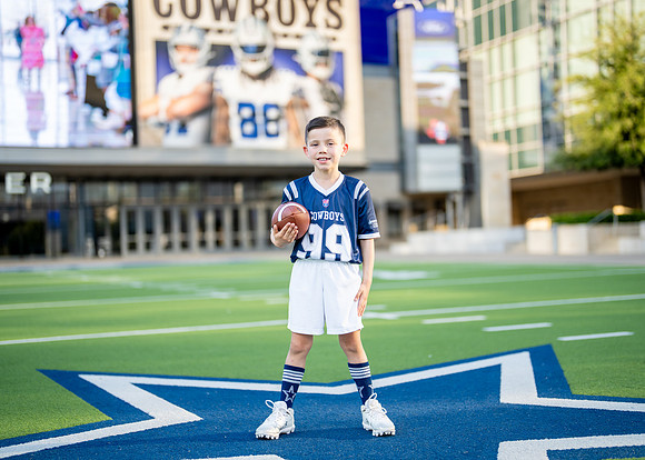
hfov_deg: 35.9
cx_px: 329
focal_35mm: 54
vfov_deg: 26.0
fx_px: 995
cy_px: 234
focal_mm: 50
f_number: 1.2
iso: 100
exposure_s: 1/1600
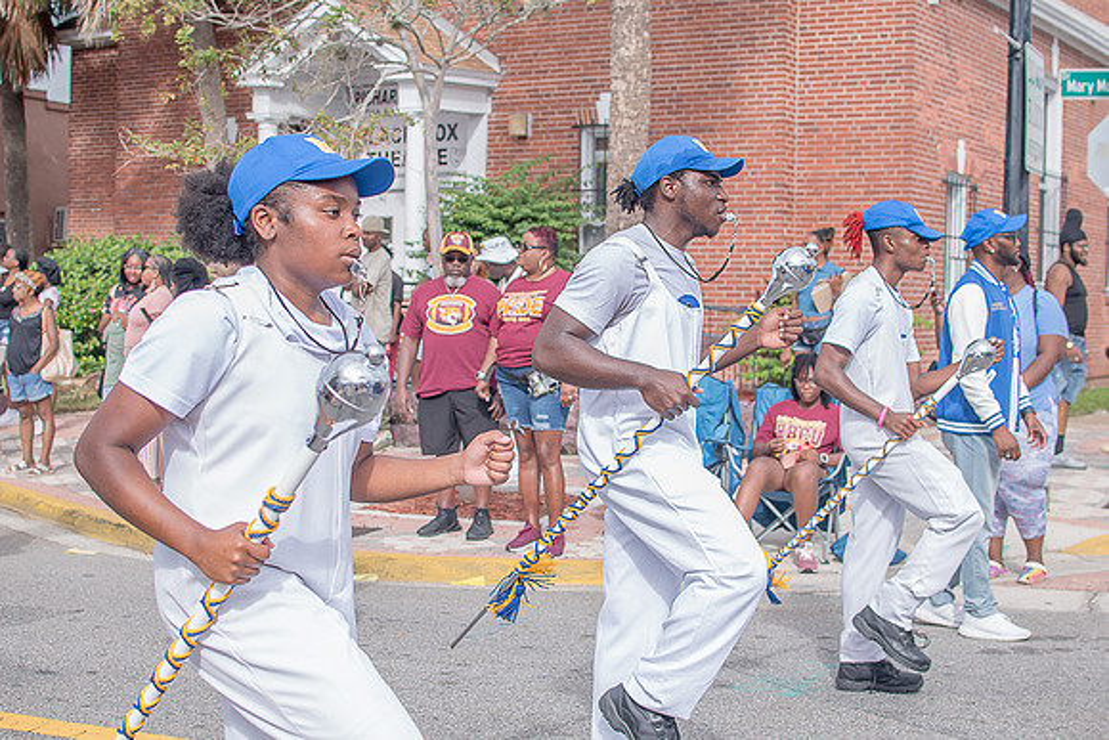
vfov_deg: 26.0
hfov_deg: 38.2
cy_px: 370
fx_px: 1602
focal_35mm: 52
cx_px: 554
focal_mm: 35
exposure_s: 1/500
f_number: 4
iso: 100
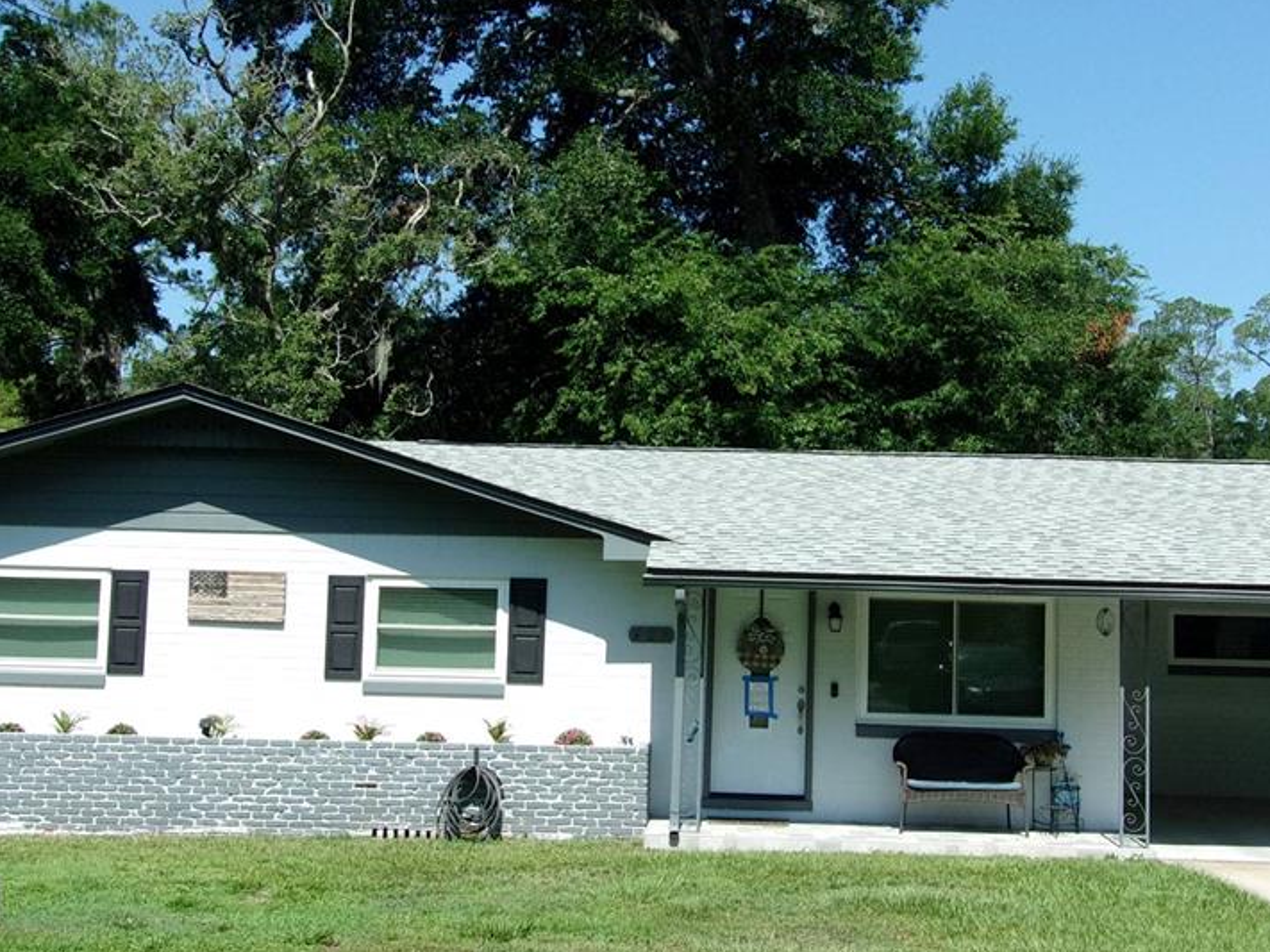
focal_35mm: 49
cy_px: 504
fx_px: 1797
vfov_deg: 29.7
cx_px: 711
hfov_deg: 38.9
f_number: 11.6
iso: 200
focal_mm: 6.1
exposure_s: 1/170
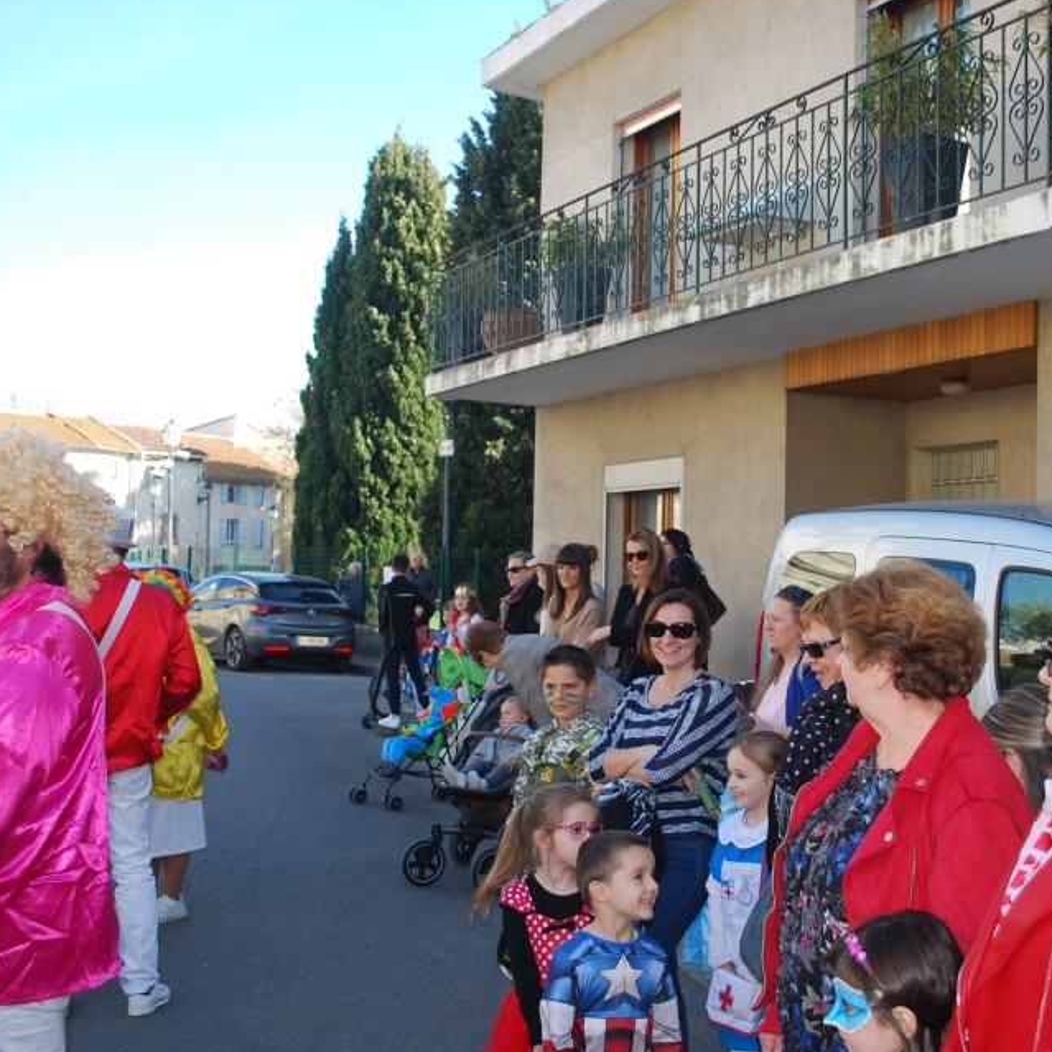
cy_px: 531
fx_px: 1513
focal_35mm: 44
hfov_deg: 38.1
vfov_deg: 38.3
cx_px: 649
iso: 100
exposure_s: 1/160
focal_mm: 22
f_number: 4
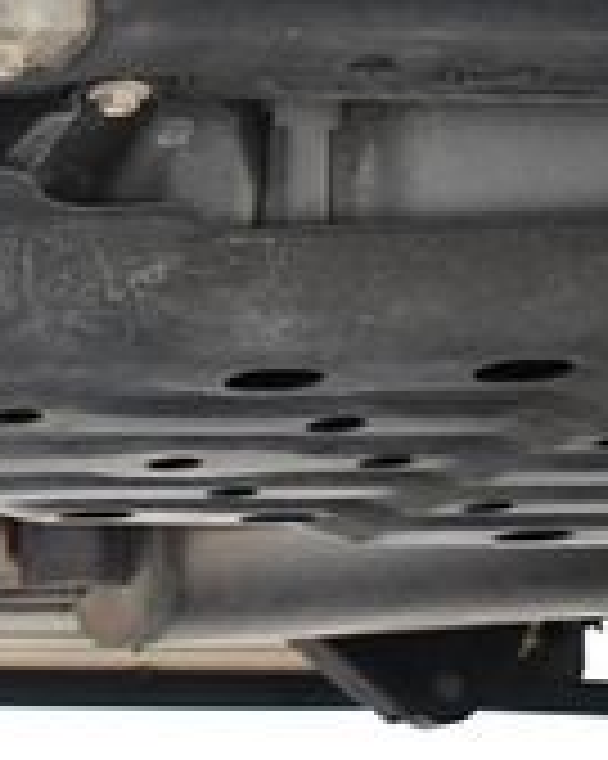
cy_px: 117
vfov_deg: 19.7
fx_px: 2161
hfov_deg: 14.4
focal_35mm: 96
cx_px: -419
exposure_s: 1/60
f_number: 3.5
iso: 5000
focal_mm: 18
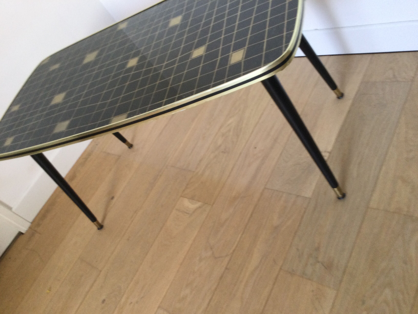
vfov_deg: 45.4
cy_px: 157
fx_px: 374
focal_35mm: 31
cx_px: 209
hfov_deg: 58.4
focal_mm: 3.3
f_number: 2.4
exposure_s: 1/33
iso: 64
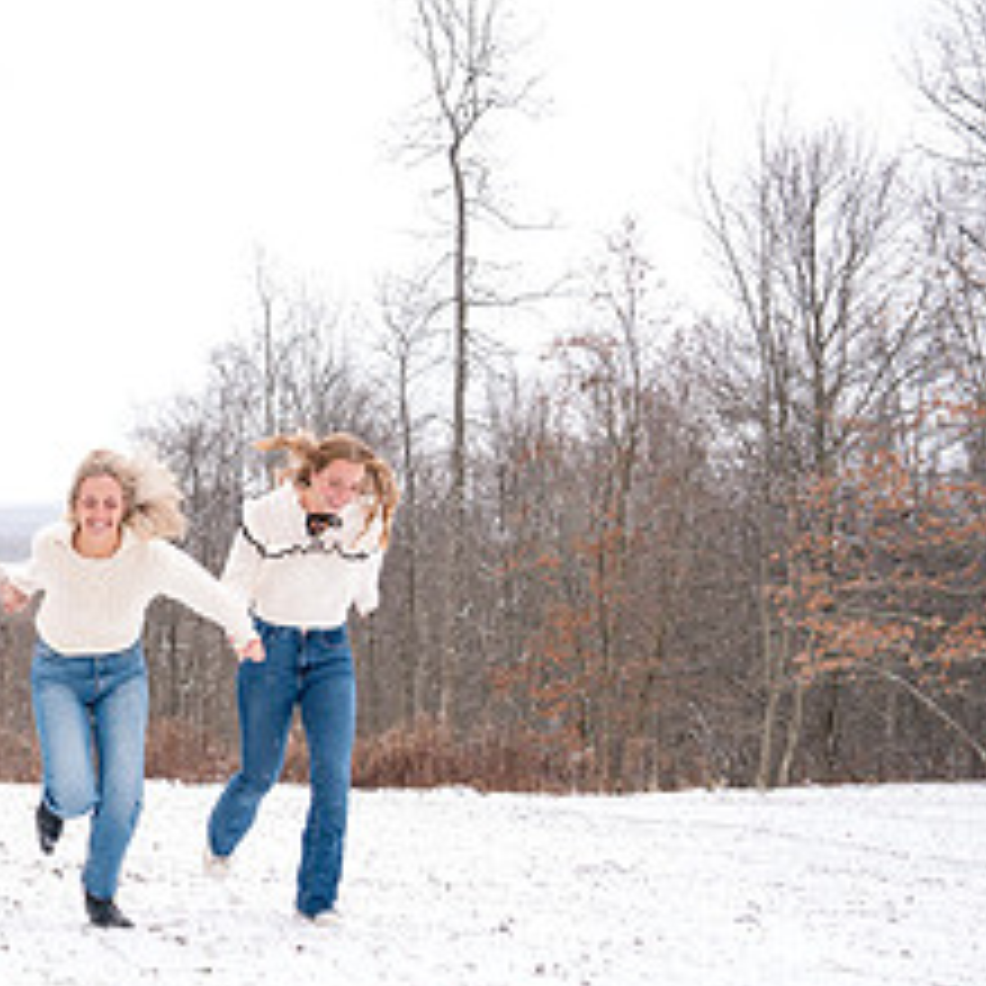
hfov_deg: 28.1
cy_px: 628
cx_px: -158
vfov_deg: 31.5
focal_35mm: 54
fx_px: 1740
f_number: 3.2
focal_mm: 24
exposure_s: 1/250
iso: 400
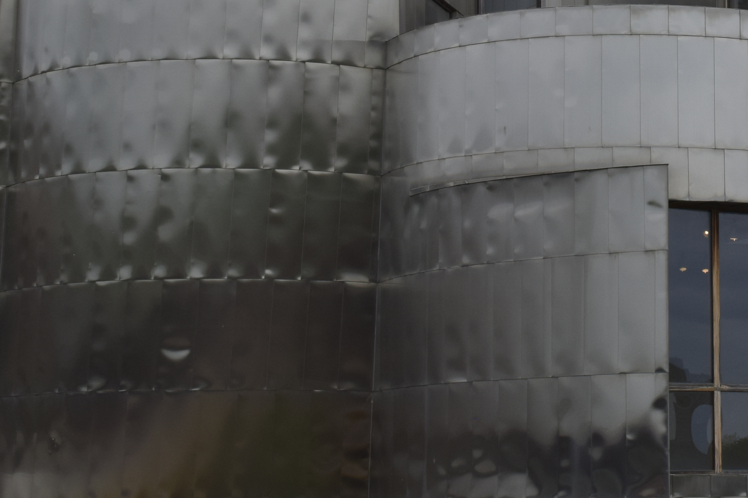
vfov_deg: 12.5
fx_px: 2264
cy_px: 42
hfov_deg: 18.3
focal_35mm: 109
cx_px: 721
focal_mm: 26
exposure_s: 1/400
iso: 200
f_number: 10
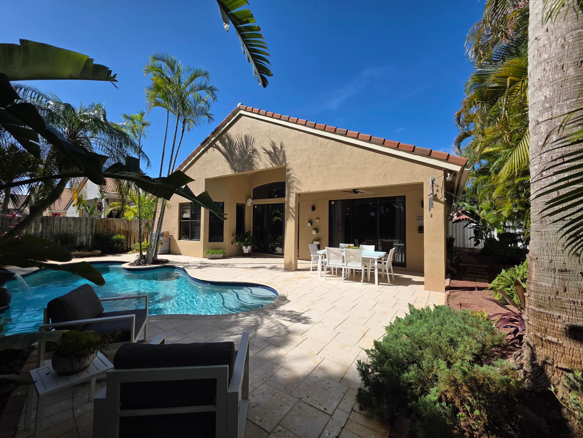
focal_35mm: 13
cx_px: 292
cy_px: 219
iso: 40
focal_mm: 2.2
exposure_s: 1/2192
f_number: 1.9
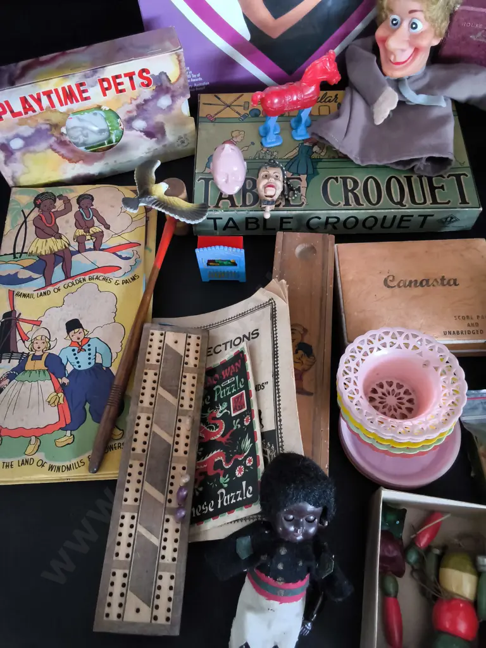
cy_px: 324
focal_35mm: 27
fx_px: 505
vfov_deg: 65.3
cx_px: 243
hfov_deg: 51.4
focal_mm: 2.87
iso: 400
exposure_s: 1/60
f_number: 2
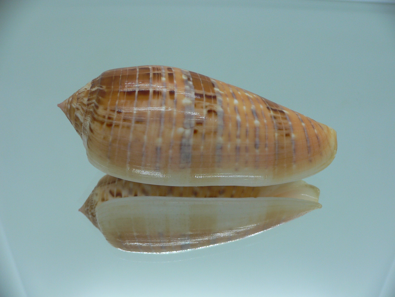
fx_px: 399
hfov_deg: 52.6
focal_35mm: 35
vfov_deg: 40.7
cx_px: 198
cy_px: 148
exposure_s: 1/60
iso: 80
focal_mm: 4.6
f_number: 2.8
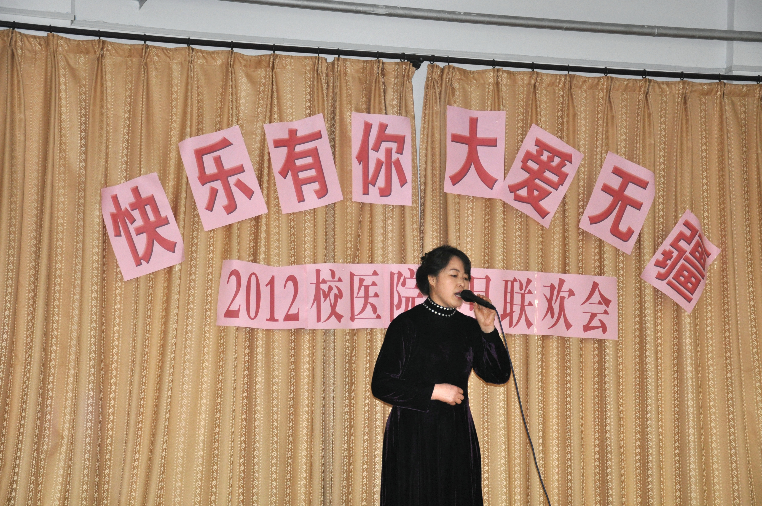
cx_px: 381
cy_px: 253
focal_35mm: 78
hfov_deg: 26.0
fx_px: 1649
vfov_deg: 17.4
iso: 800
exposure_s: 1/60
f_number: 5
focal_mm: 52
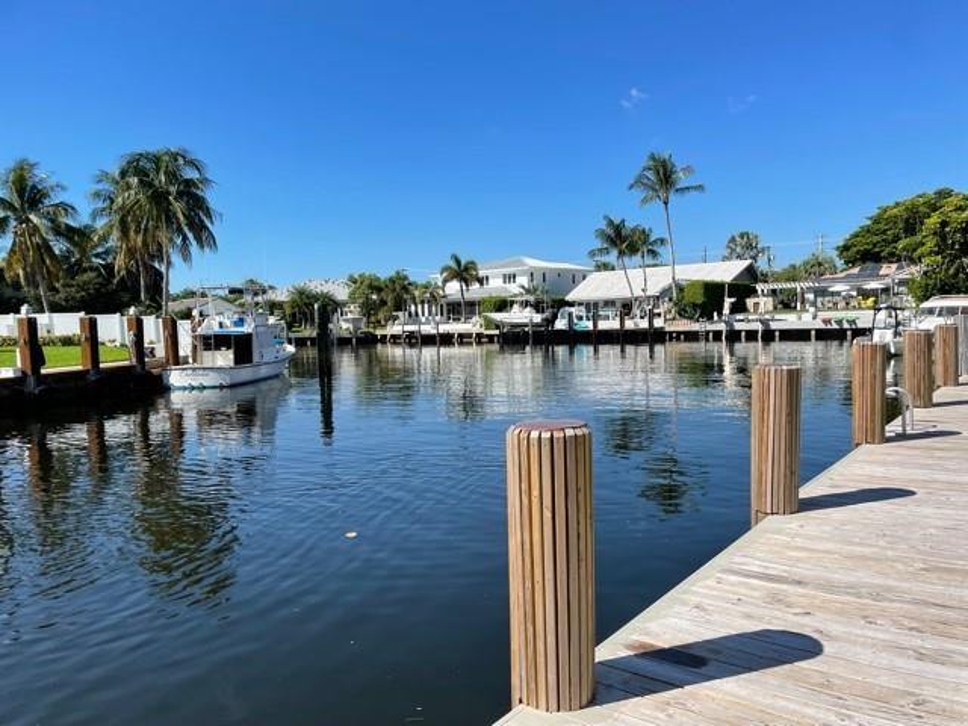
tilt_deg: -3.7
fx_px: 727
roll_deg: +1.5
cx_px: 484
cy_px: 363
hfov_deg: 67.3
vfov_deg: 53.1
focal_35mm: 26
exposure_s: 1/3861
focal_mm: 4.2
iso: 32
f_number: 1.6
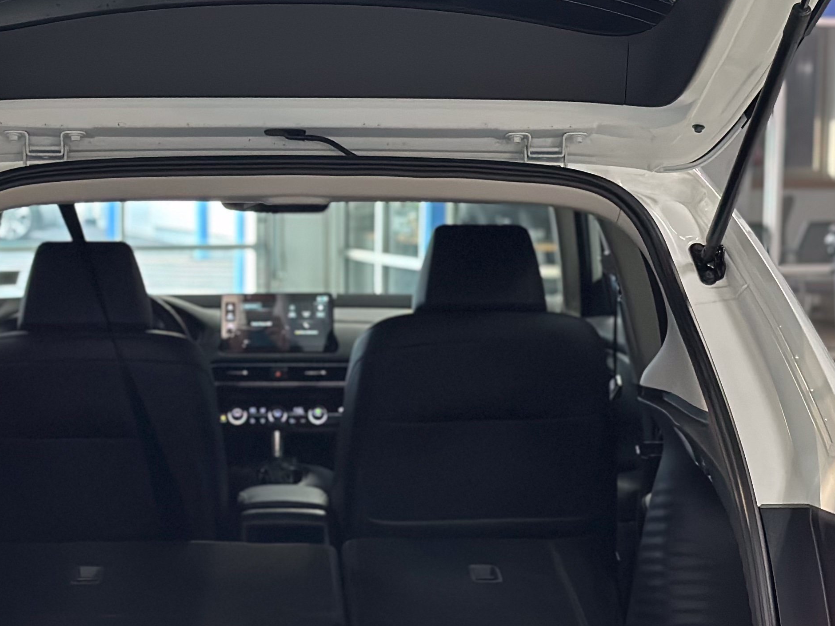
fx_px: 2484
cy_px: 389
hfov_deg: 19.0
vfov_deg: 14.4
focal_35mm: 103
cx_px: 315
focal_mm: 6.86
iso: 250
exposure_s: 1/120
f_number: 1.78
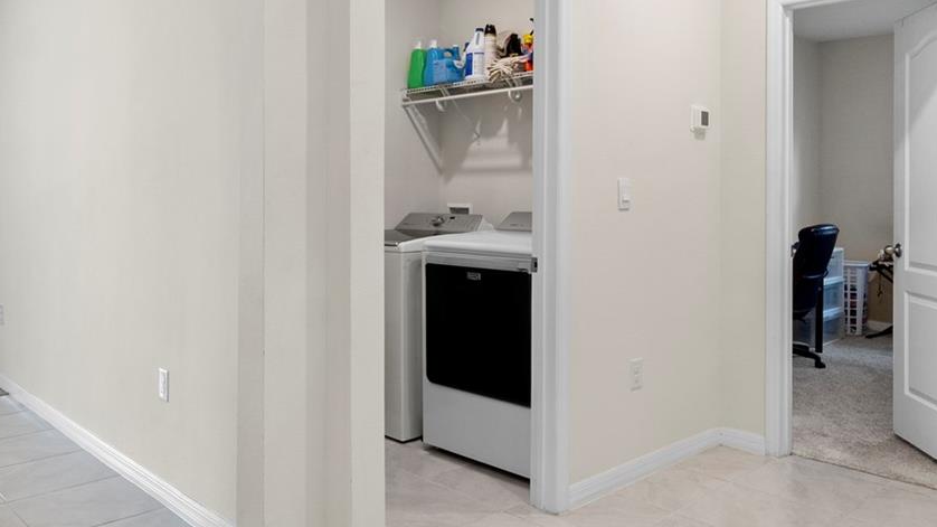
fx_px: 745
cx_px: 456
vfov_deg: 38.6
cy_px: 183
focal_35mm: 30
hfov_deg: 64.3
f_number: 9
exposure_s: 1/4
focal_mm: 10
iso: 100
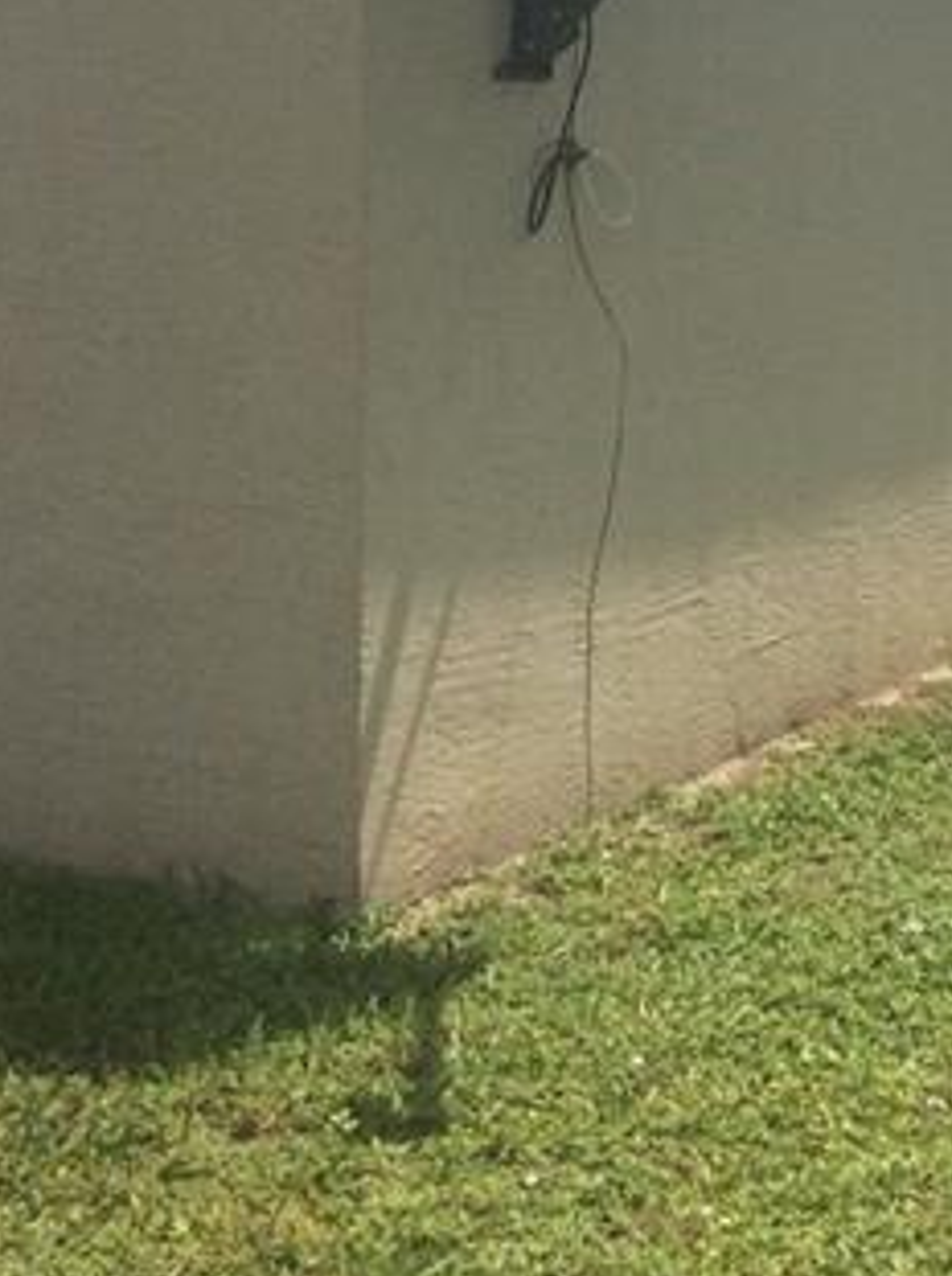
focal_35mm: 79
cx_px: 757
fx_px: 2907
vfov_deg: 24.2
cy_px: 176
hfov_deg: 18.4
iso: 32
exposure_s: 1/2288
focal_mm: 3.3
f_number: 2.4
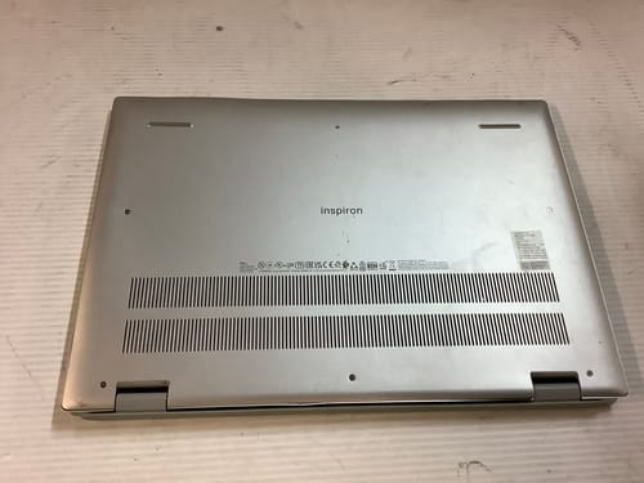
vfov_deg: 45.4
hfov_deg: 58.4
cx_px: 322
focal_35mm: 31
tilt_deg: -62.3
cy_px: 242
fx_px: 577
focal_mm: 3.3
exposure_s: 1/50
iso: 100
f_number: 2.4
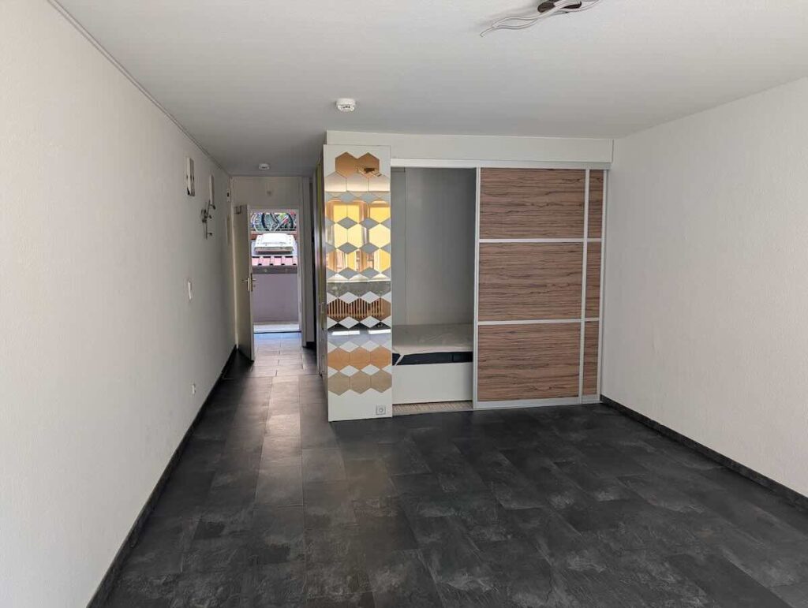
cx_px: 404
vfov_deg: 56.9
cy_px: 304
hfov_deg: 71.5
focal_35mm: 24
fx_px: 561
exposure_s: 1/67
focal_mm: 6.9
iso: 19
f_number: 1.68
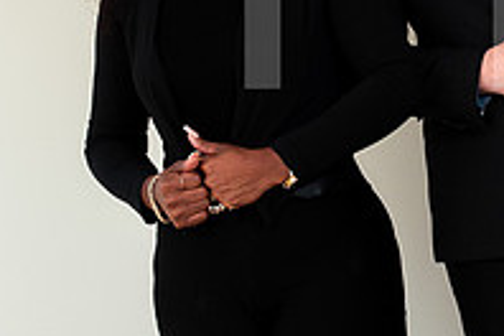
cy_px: -42
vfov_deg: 8.2
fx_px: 2338
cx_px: 672
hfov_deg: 11.9
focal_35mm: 167
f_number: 5.6
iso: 200
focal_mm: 57
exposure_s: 1/160
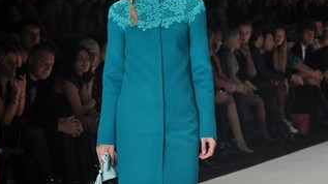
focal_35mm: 206
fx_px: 1791
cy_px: 126
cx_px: 151
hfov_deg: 10.5
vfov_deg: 5.9
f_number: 5.3
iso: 1000
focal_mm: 80
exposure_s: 1/125
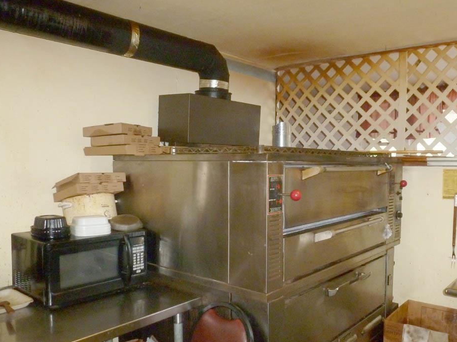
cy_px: 190
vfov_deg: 46.7
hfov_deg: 59.6
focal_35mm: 30
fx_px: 396
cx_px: 267
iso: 400
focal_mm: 4.3
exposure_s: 1/60
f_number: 3.3
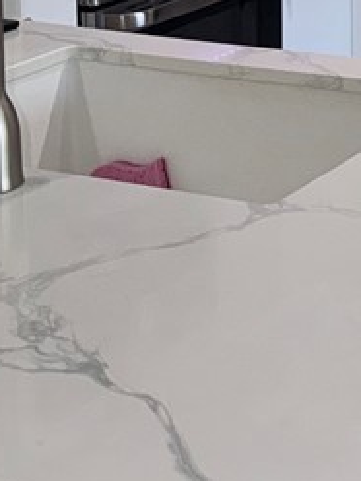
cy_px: -252
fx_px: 1377
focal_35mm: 99
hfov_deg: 13.2
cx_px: 687
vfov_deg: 17.7
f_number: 1.78
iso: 100
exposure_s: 1/120
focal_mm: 6.76
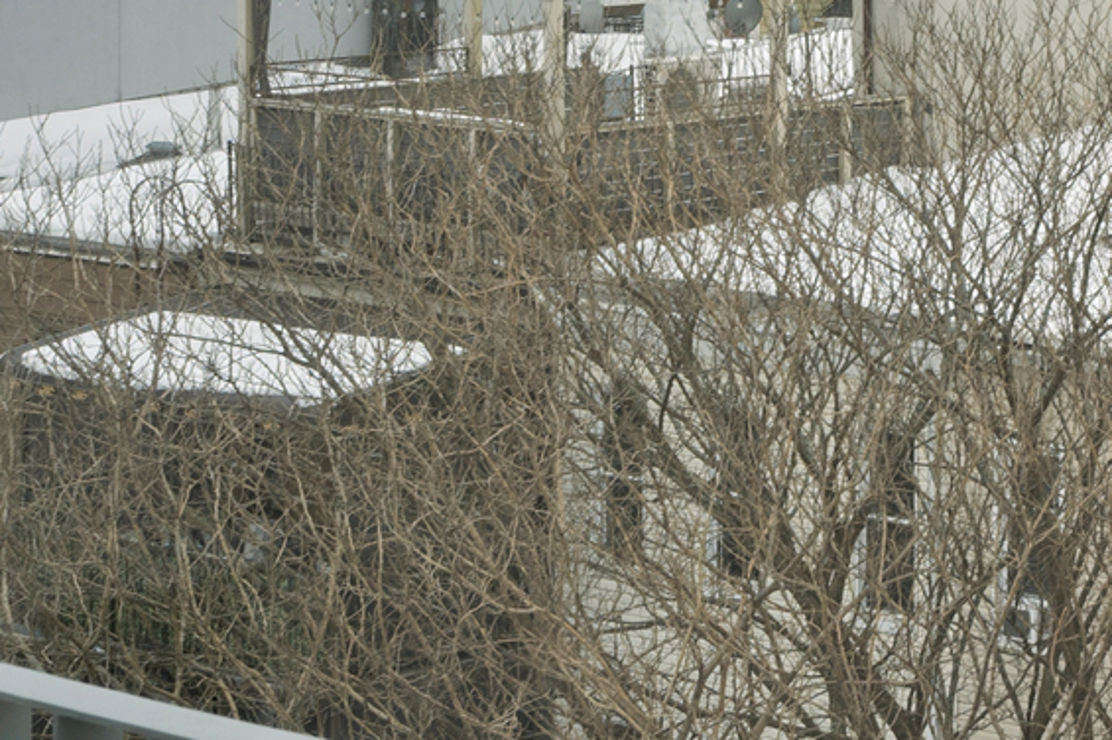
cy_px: -496
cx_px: 1677
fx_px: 4198
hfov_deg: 14.1
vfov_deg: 9.7
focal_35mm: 136
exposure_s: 1/50
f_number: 14
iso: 320
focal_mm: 40
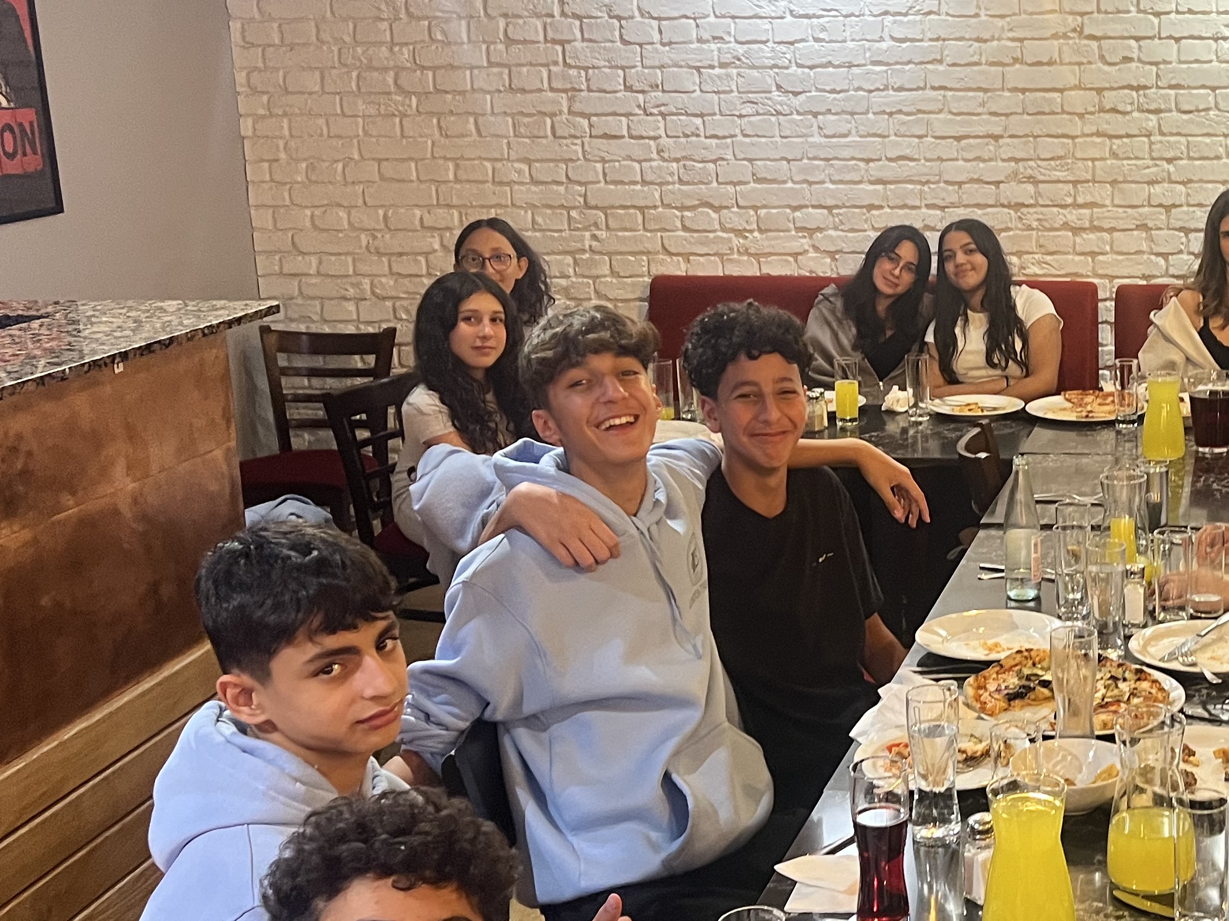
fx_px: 1881
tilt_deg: -12.7
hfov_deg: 34.2
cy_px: 499
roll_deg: +0.8
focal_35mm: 53
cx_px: 1102
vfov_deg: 27.5
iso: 250
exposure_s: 1/50
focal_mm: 5.7
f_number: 1.5
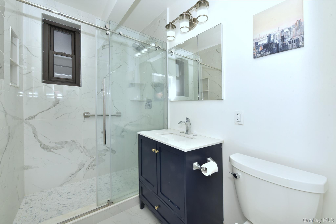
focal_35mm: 14
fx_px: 131
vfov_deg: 81.2
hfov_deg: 104.2
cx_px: 168
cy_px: 112
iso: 1600
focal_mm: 14
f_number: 14
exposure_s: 1/200
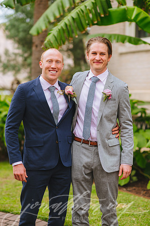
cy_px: 113
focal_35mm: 85
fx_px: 532
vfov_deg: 23.9
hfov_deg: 16.0
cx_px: 75
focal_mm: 85
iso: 200
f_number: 2.2
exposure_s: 1/2000
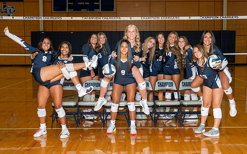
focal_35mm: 53
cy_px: 75
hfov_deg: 38.2
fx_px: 357
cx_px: 135
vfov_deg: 24.4
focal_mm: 35
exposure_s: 1/100
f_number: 5.6
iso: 200
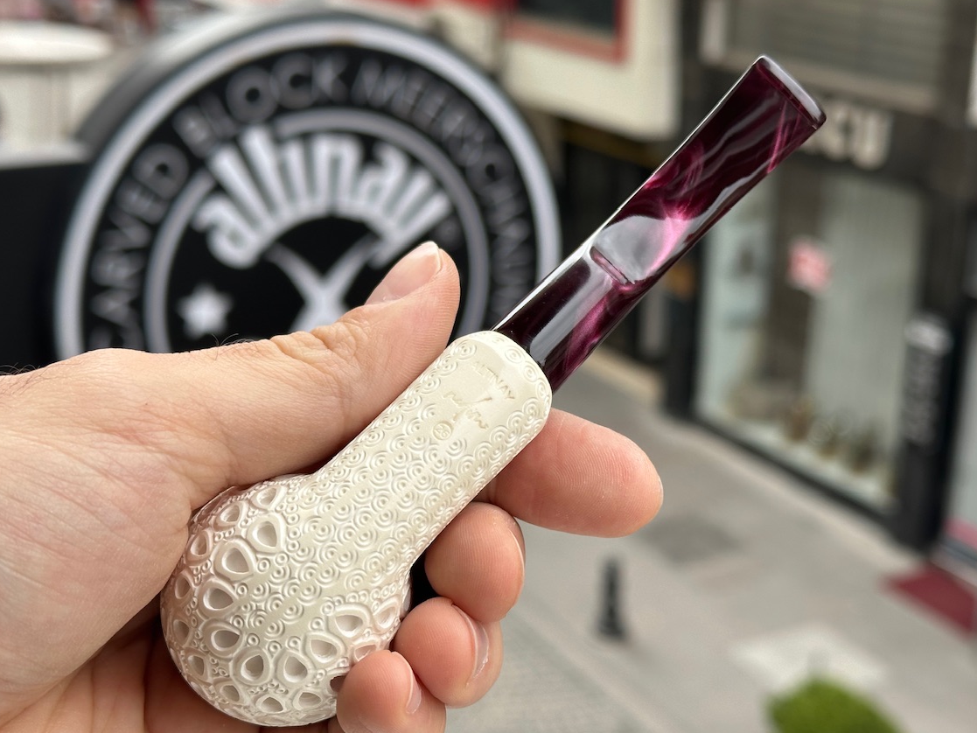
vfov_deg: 26.6
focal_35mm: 55
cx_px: 513
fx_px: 1552
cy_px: 384
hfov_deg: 34.9
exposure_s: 1/1062
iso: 64
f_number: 1.78
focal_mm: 6.86
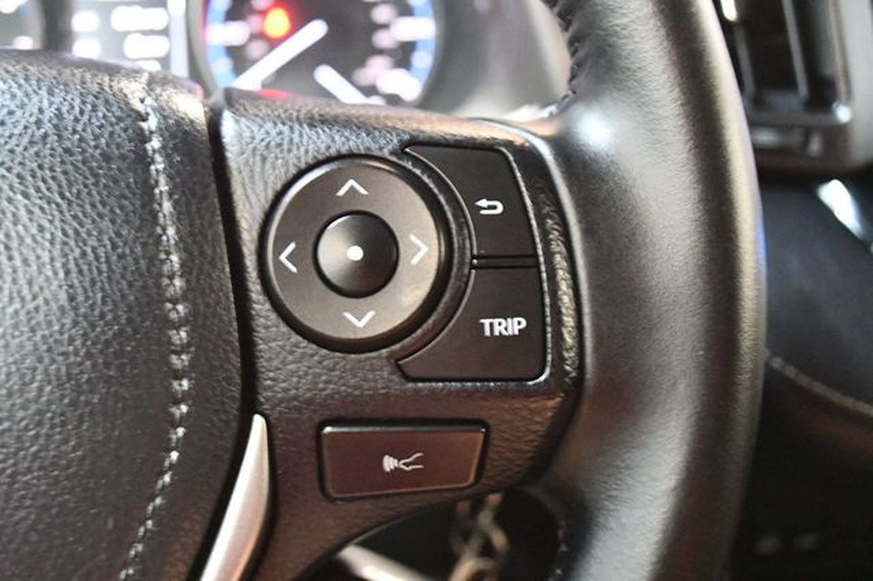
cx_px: 436
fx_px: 945
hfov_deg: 49.6
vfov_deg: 34.2
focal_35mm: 39
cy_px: 290
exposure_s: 1/15
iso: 12800
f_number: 4.2
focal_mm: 26
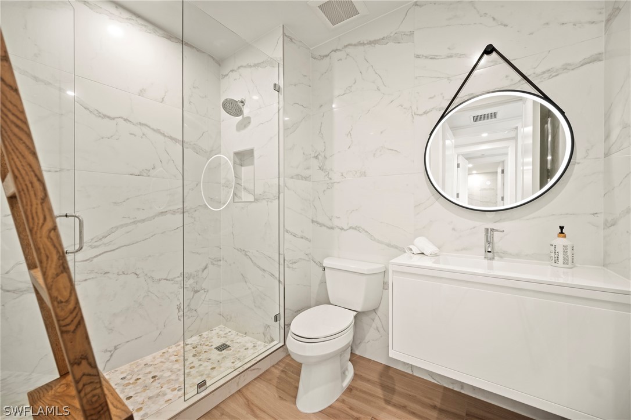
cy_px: 210
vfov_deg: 81.2
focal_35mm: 14
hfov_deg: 104.3
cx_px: 316
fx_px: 245
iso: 500
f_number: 4
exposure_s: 1/15
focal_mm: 14
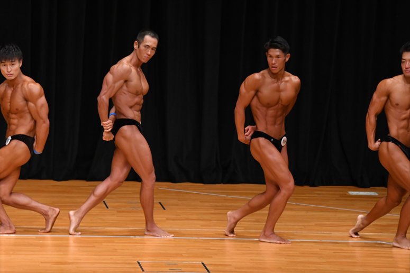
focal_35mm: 255
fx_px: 2903
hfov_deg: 8.1
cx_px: 205
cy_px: 136
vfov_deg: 5.4
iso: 3200
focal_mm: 170
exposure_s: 1/400
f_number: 5.6
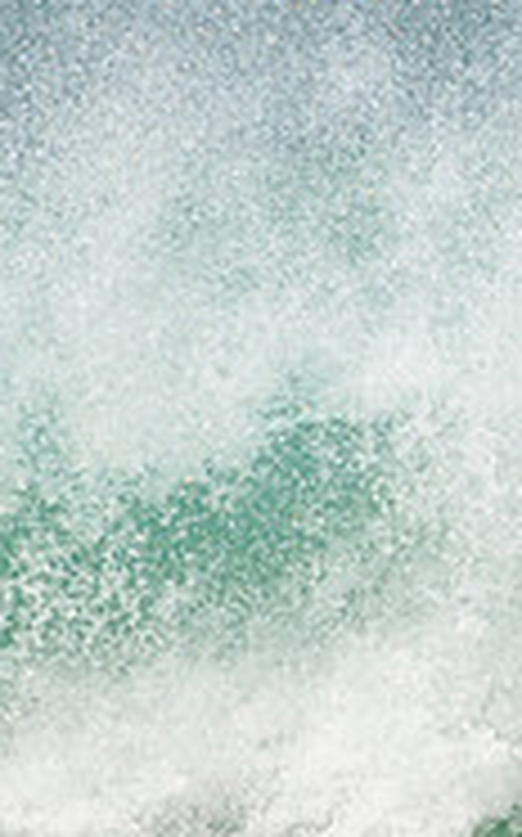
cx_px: 1076
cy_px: 376
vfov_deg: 0.8
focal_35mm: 2540
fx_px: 57905
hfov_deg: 0.5
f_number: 11
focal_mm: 800
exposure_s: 1/2000
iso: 640
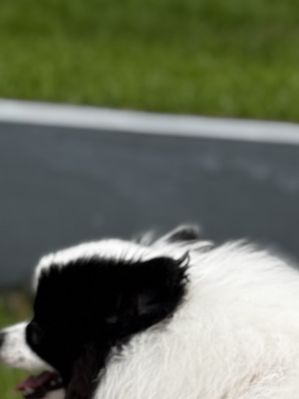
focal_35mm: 174
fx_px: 2004
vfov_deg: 11.3
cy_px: 381
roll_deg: -7.7
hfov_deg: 8.5
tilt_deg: -12.0
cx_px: 222
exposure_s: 1/1011
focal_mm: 6.76
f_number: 1.78
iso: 64
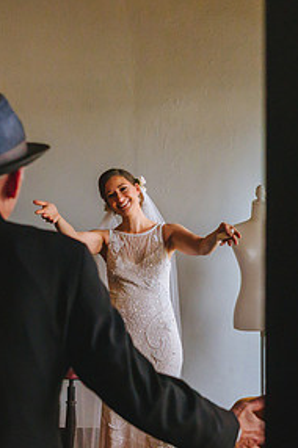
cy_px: 244
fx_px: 958
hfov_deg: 17.7
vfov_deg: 26.3
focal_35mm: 77
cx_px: 146
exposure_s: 1/1600
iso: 6400
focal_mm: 32
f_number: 2.8
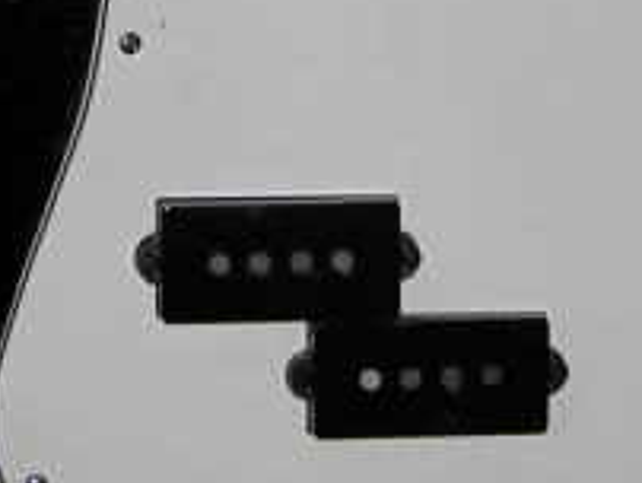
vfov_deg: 8.4
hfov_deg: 11.2
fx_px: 3287
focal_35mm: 177
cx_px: 343
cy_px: 79
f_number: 2.8
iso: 100
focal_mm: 8.9
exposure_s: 1/60
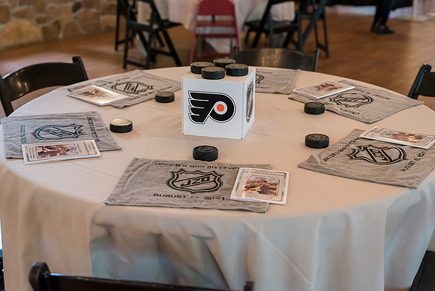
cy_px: 146
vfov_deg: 27.0
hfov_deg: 39.6
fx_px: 604
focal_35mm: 50
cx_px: 218
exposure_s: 1/60
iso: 2000
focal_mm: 50
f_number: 3.5
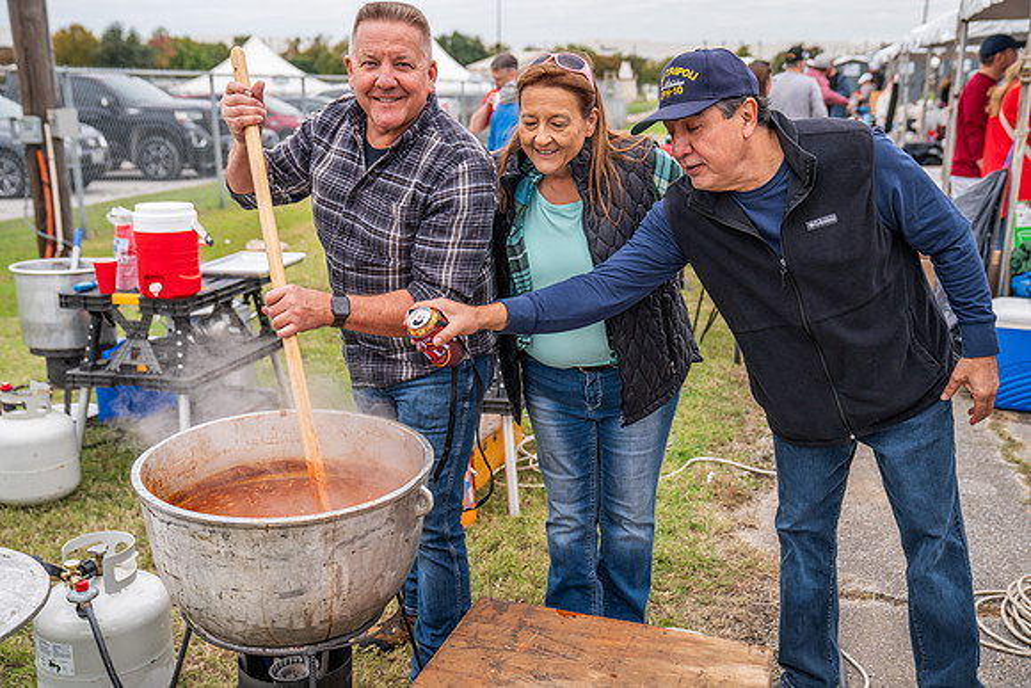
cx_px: 516
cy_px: 344
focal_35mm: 38
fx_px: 1088
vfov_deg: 35.1
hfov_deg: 50.7
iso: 500
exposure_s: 1/800
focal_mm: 38
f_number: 3.5
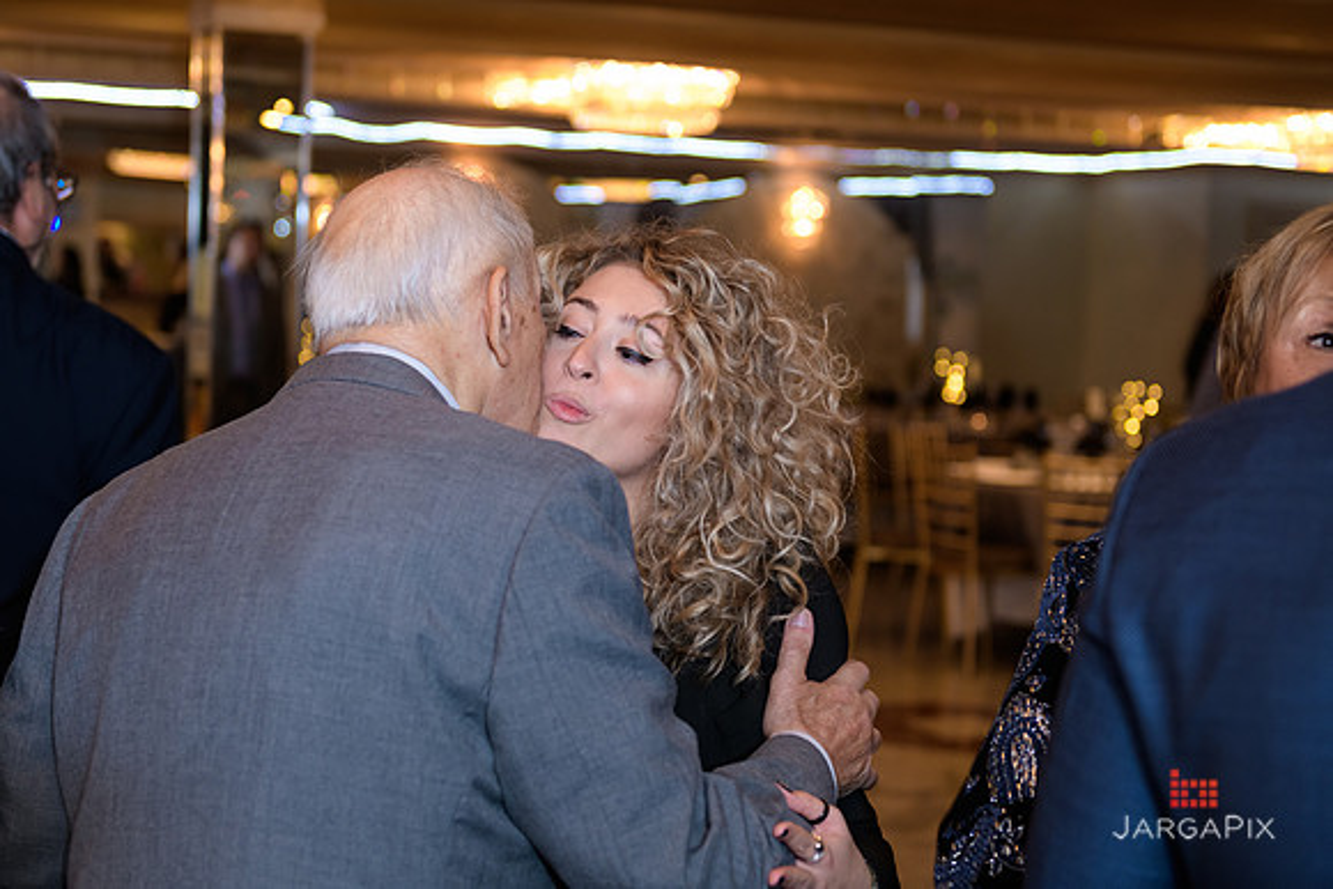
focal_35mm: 62
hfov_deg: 32.4
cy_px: 394
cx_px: 608
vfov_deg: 21.9
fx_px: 2294
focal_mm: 55
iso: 1000
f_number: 3.2
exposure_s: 1/100
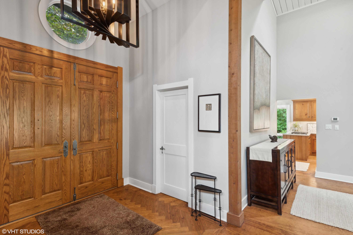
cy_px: 118
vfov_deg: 67.4
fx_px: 177
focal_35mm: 18
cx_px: 176
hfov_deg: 90.0
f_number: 11
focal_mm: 18
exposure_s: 2
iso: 200
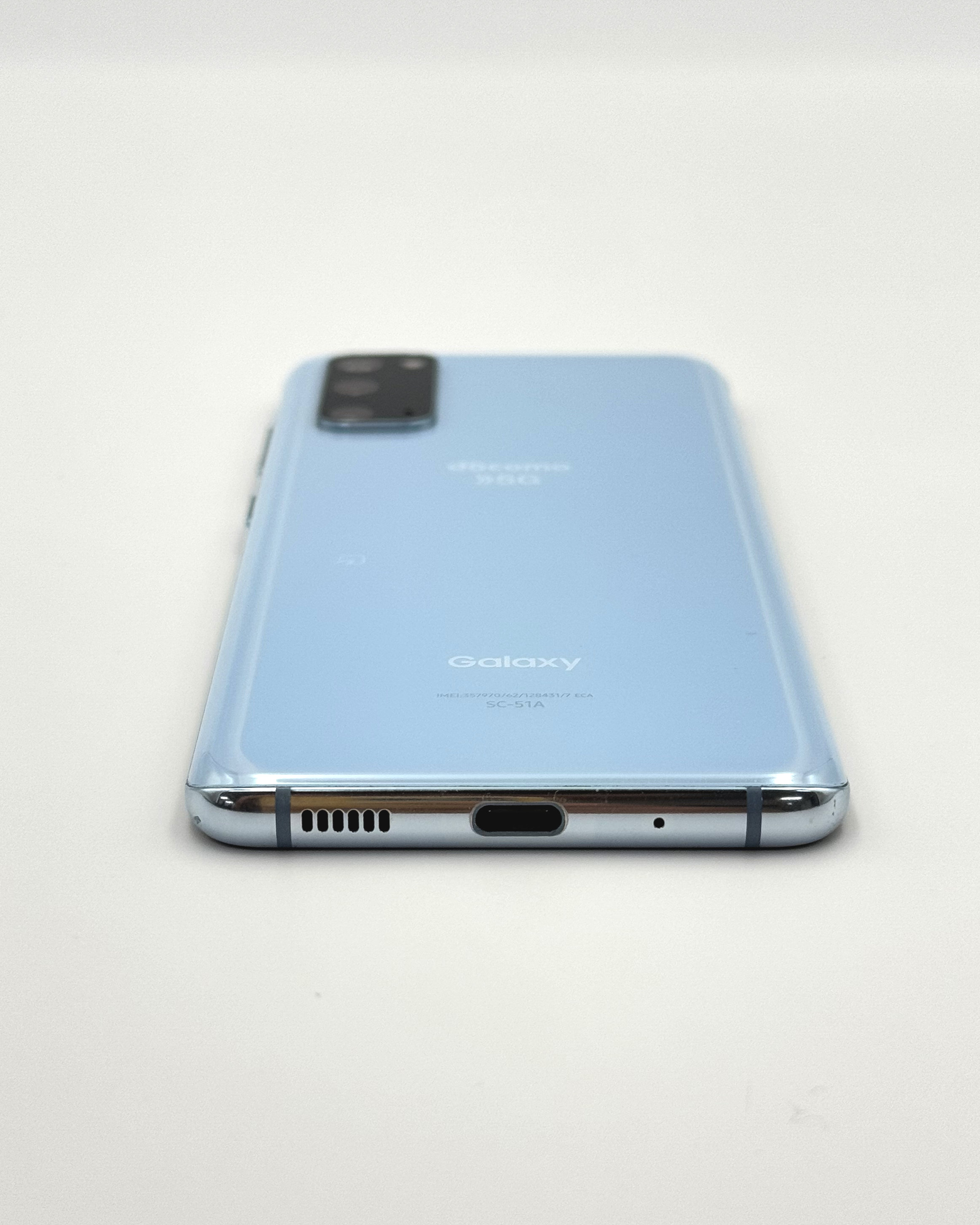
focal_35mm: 65
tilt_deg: -23.8
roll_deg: -0.9
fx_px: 2356
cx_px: 496
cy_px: 636
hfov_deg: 23.5
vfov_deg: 29.1
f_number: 1.78
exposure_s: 1/507
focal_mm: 6.76
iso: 64
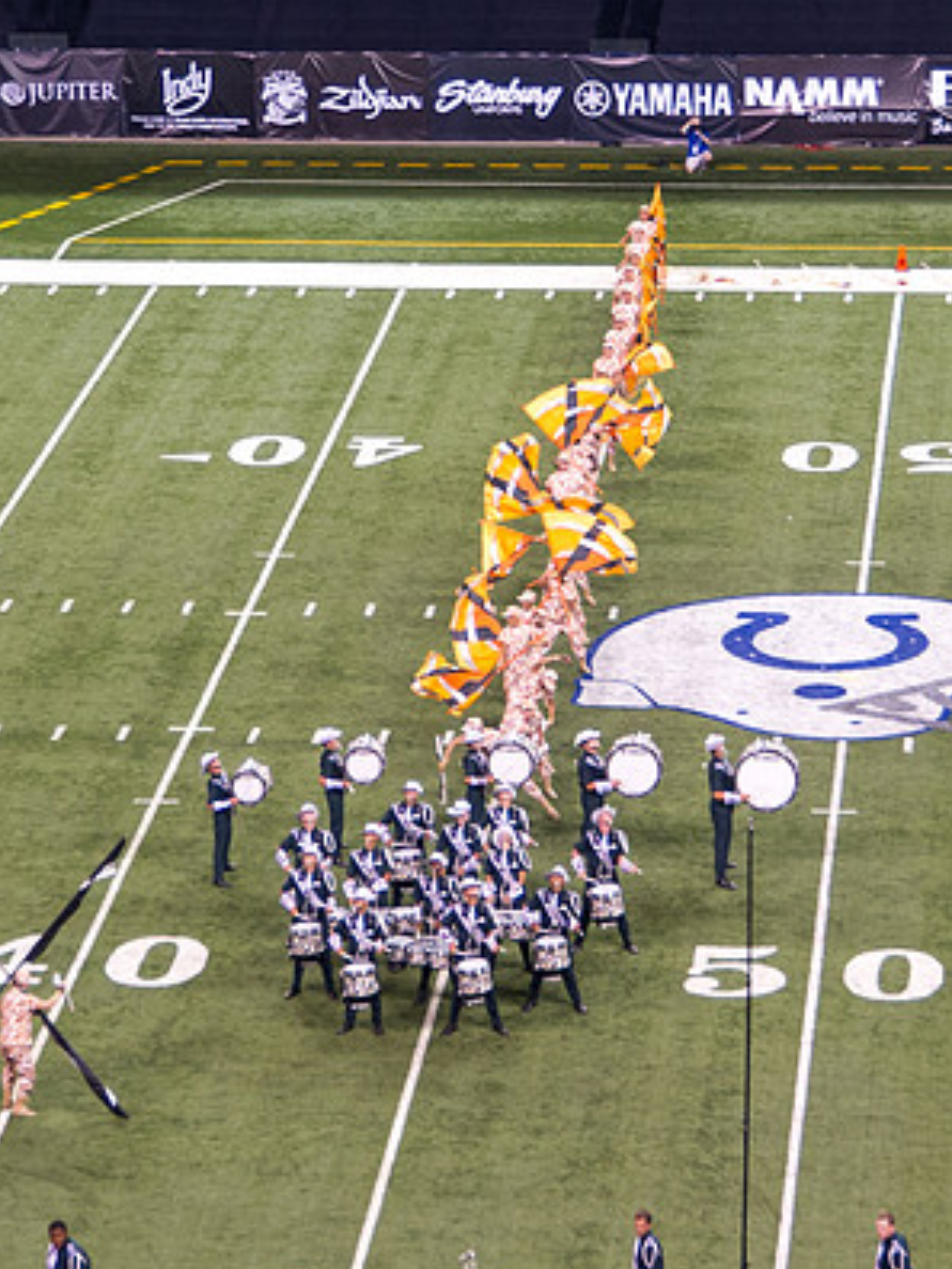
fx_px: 5977
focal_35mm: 163
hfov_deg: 9.1
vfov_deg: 12.1
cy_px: 454
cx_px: 583
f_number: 5
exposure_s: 1/200
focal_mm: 62
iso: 900
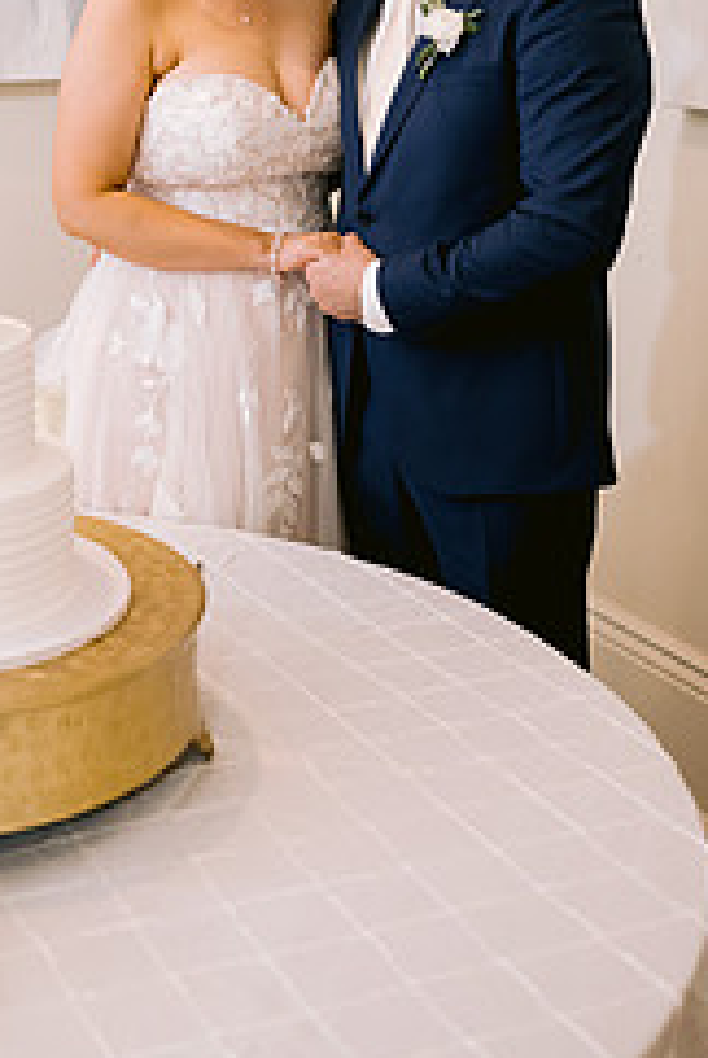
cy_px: 240
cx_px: 87
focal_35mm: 65
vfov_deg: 30.3
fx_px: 1912
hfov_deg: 20.6
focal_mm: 35
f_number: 2.2
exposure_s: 1/125
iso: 1600
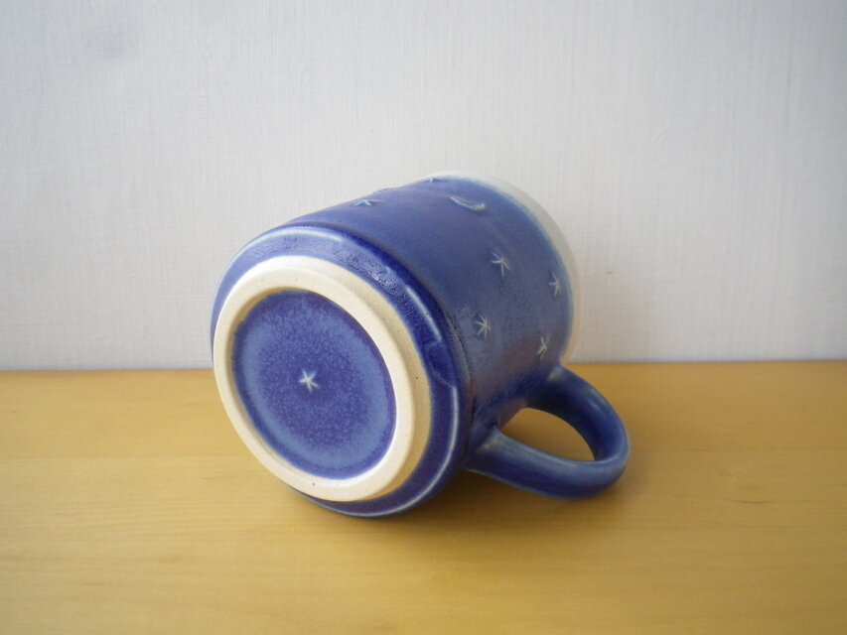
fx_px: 857
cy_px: 318
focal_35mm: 35
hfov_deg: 52.6
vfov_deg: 40.7
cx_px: 424
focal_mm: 6.36
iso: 250
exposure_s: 1/100
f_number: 3.9
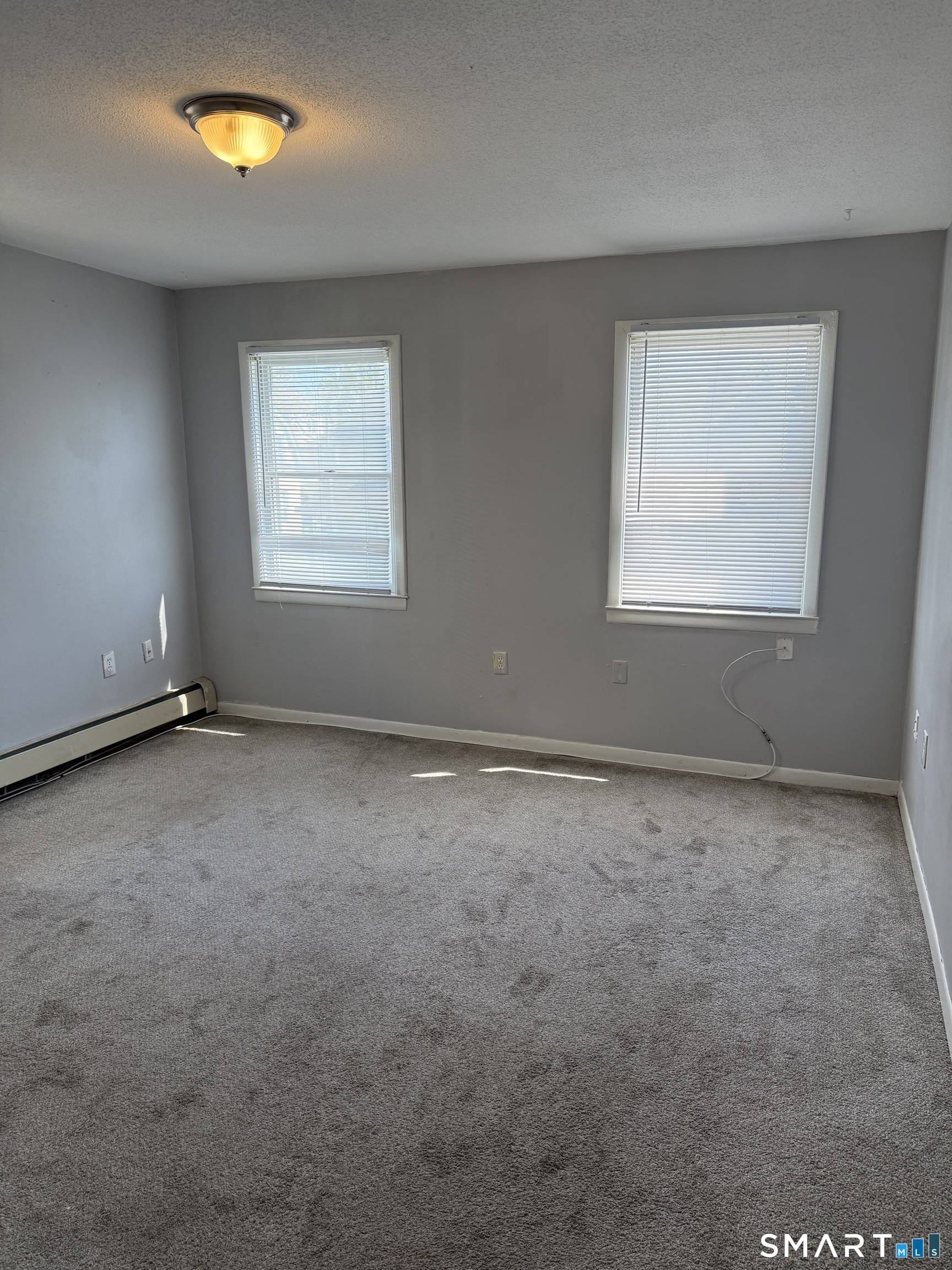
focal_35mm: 24
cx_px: 476
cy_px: 635
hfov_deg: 56.8
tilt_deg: -10.7
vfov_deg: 71.6
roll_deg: -0.4
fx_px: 880
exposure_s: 1/266
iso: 100
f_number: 1.78
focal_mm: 6.76
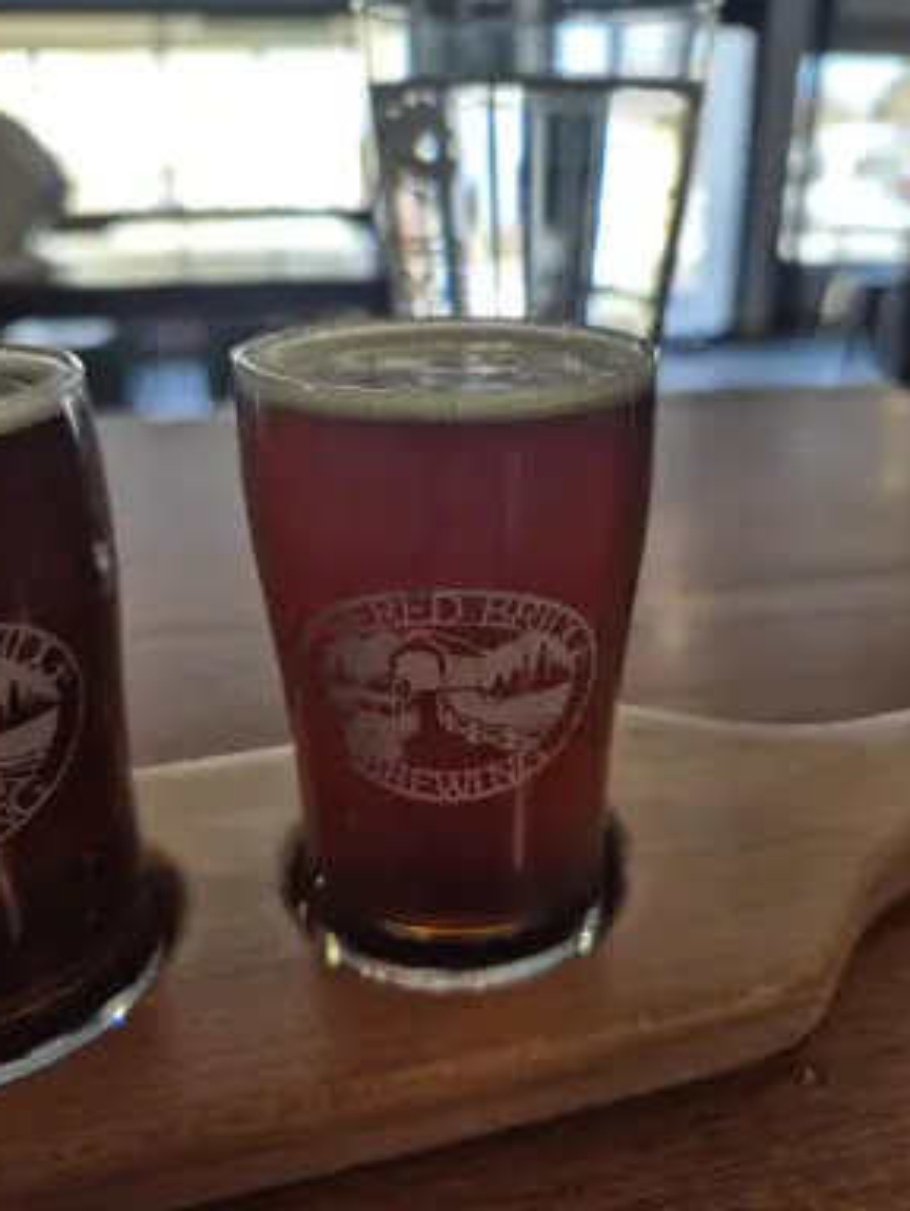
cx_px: 455
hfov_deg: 56.9
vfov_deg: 71.5
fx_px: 840
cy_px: 604
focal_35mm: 24
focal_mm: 5.4
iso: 25
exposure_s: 1/217
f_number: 1.8
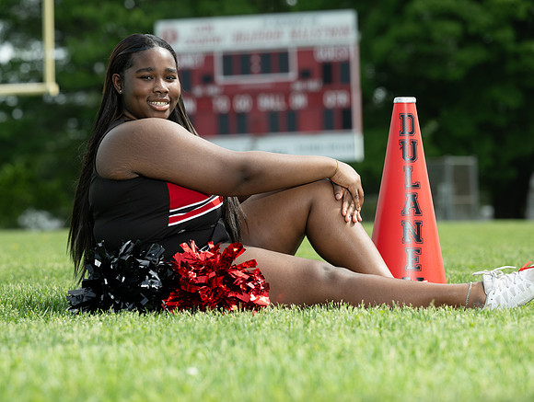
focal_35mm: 185
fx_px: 2854
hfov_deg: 10.7
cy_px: 202
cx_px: 231
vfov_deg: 8.1
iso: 80
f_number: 5.6
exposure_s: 1/200
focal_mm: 165
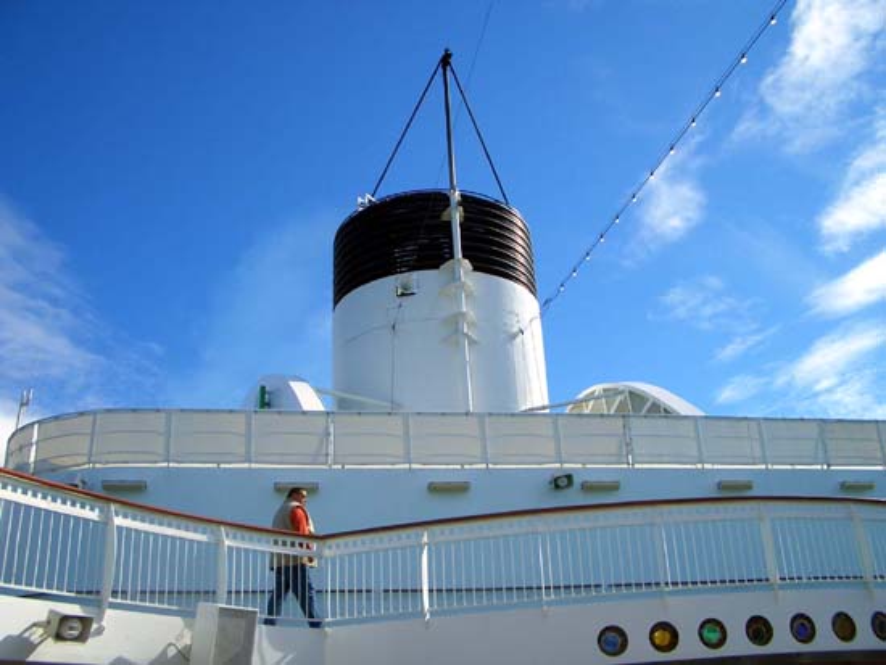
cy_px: 332
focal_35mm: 35
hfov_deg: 52.6
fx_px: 896
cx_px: 443
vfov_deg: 40.7
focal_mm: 5.8
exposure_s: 1/800
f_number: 4.3
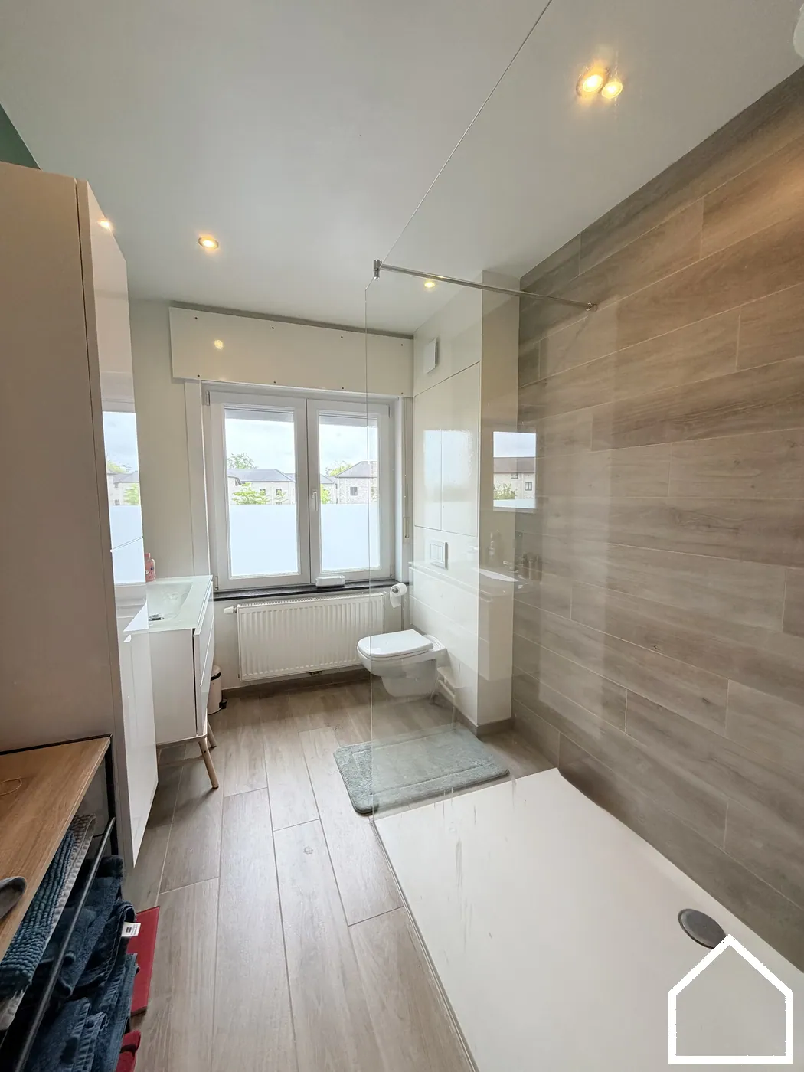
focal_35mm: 14
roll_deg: +0.3
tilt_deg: -4.7
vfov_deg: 102.1
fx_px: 434
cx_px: 402
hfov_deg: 85.7
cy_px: 536
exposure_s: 1/121
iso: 200
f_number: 2.2
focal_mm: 2.22
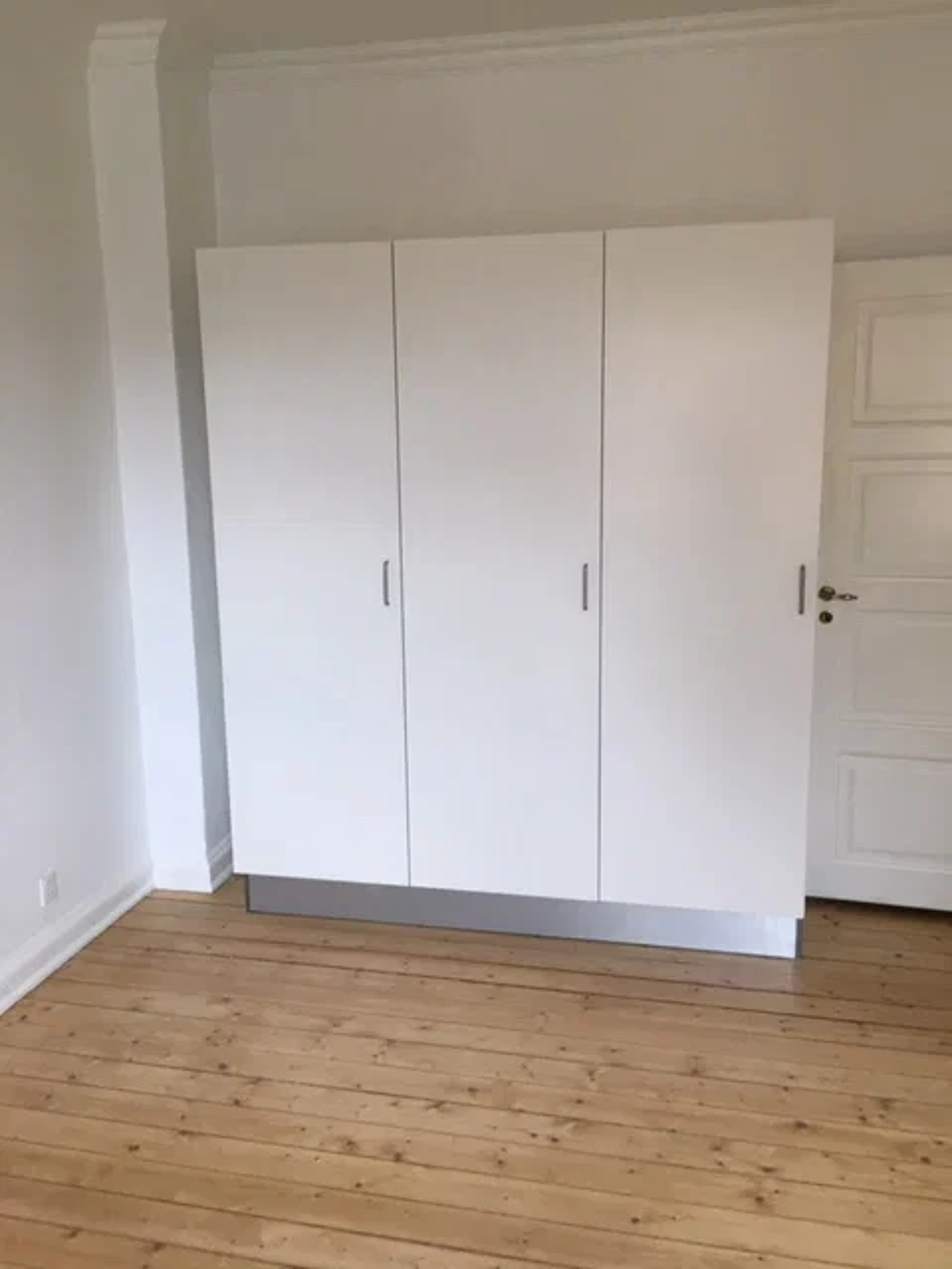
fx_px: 1063
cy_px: 634
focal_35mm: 29
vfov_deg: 61.7
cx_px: 476
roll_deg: -0.7
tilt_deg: -5.6
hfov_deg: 48.2
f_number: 2.2
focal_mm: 4.15
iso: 40
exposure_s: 1/33
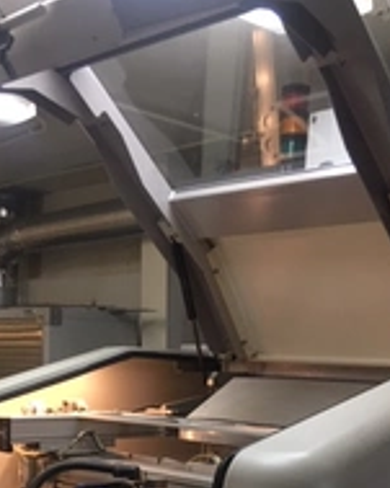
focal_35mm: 60
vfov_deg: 29.9
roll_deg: -2.0
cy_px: 452
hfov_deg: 25.3
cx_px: 134
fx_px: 866
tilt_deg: -2.1
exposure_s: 1/15
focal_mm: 4.15
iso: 25
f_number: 2.2
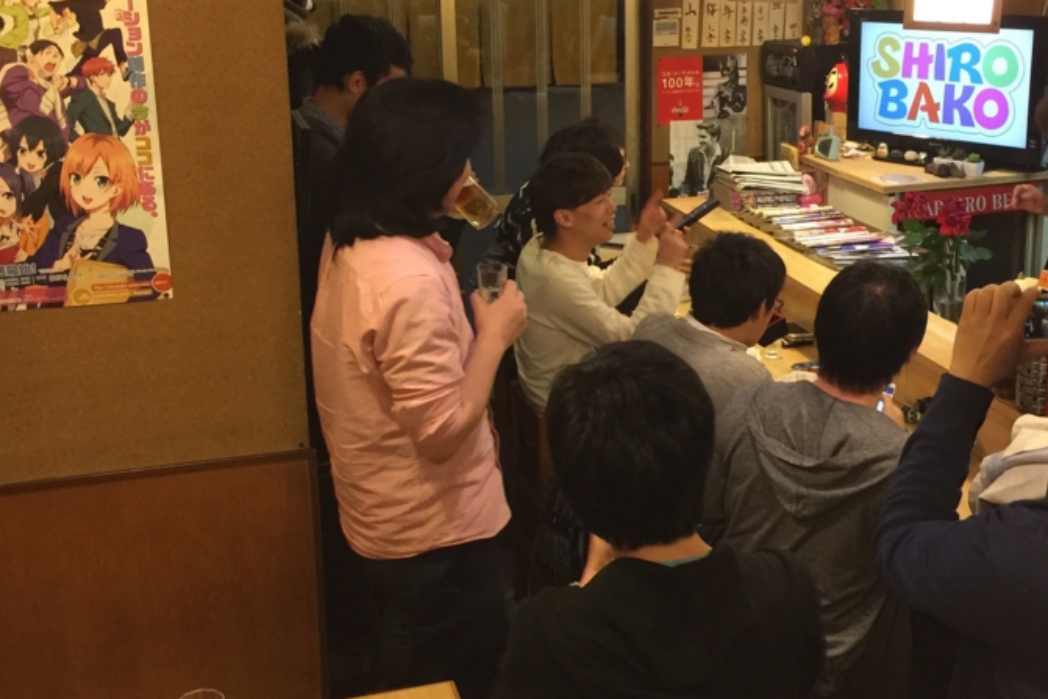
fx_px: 1340
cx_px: 583
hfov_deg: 42.7
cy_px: 270
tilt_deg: -14.4
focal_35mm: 46
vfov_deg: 29.2
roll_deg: +0.1
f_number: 2.2
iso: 125
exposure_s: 1/15
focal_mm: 4.15
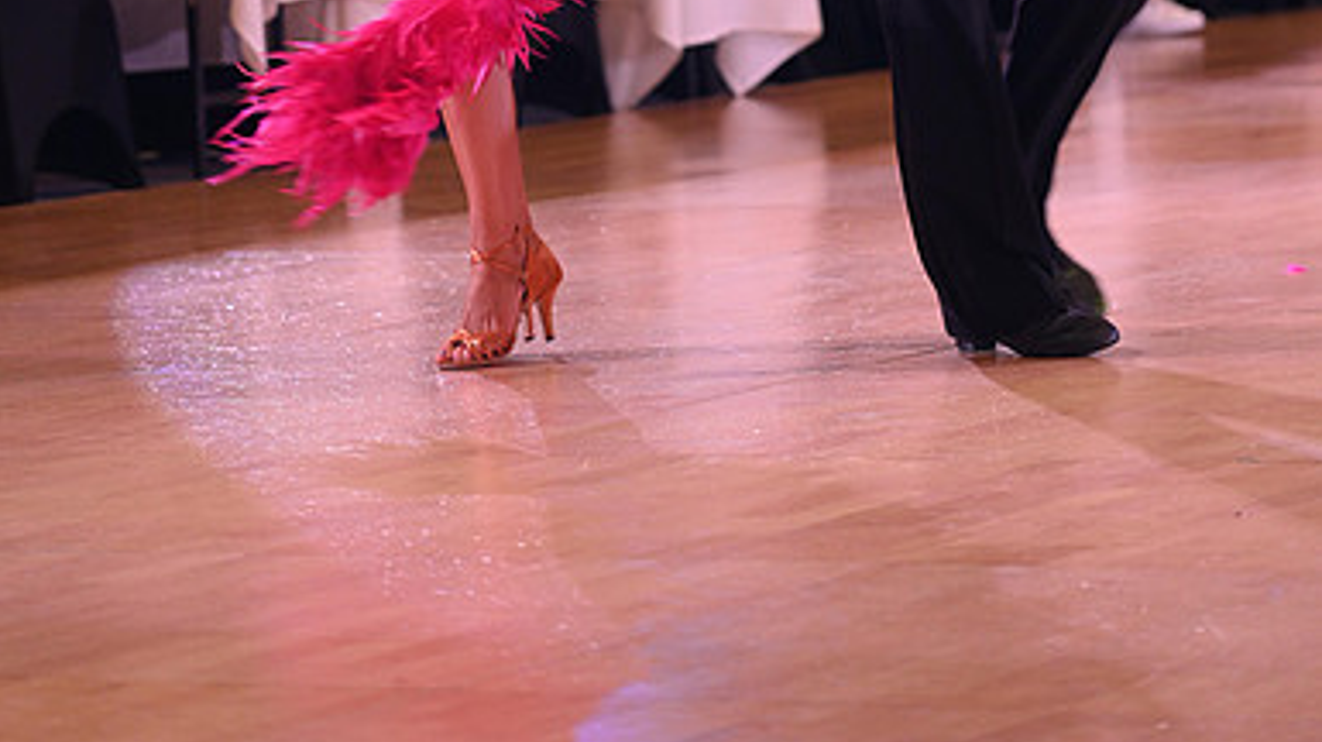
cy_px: -240
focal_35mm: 237
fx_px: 8303
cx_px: 661
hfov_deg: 9.1
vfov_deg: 5.1
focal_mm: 150
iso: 1600
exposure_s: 1/200
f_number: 4.5
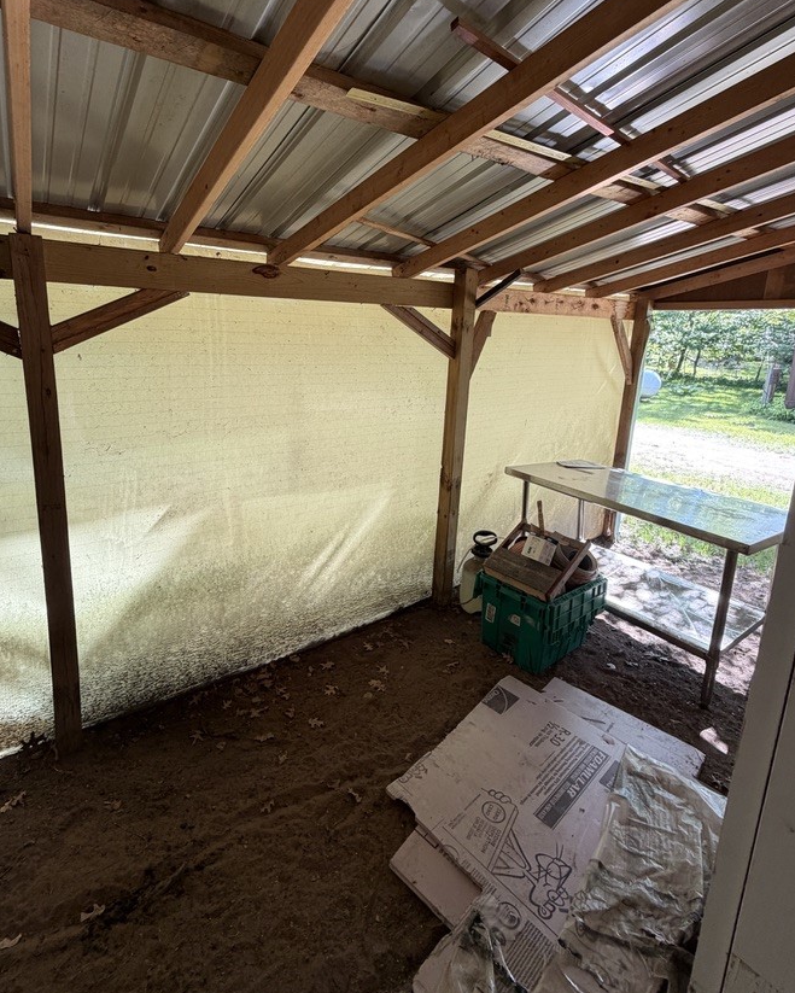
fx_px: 500
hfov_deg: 76.6
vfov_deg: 89.1
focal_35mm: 17
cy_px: 431
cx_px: 340
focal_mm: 2.22
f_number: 2.2
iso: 125
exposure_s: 1/121
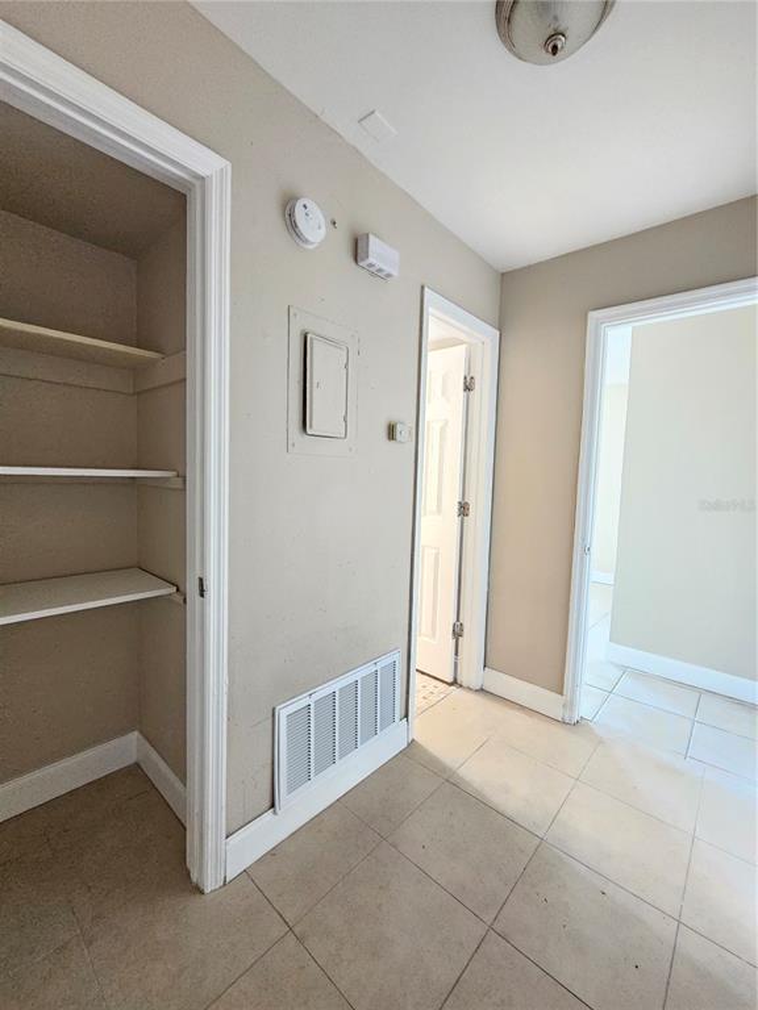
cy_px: 505
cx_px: 379
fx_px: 380
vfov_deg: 106.2
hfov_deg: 89.9
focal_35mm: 13
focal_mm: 2.2
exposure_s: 1/24
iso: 1600
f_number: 2.2
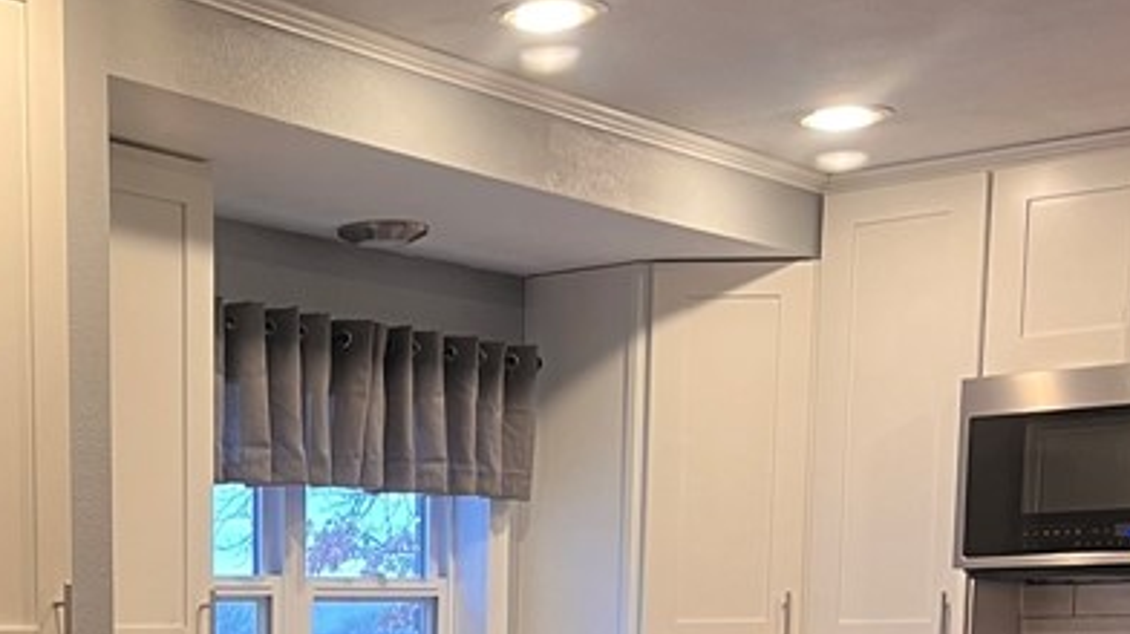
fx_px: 2216
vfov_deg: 15.1
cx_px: 55
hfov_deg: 27.3
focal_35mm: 74
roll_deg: +0.5
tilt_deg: -9.1
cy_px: 934
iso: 160
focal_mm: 5.1
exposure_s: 1/60
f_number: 1.6
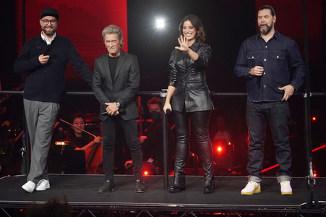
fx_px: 2443
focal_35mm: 270
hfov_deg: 7.6
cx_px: 163
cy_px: 108
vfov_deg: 5.1
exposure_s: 1/160
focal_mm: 270
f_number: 5.6
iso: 5000
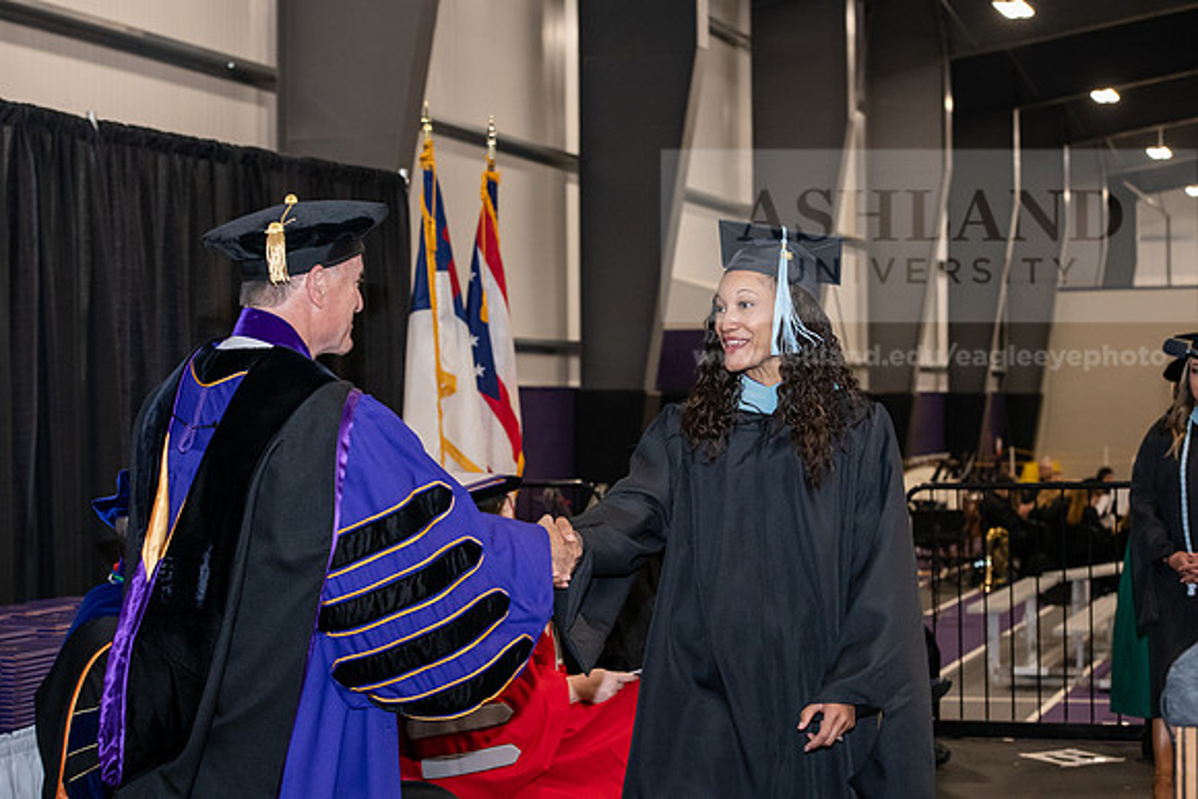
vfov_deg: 19.5
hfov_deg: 28.8
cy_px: 400
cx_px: 599
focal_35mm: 70
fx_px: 2330
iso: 2500
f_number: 5.6
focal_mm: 70
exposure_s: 1/200
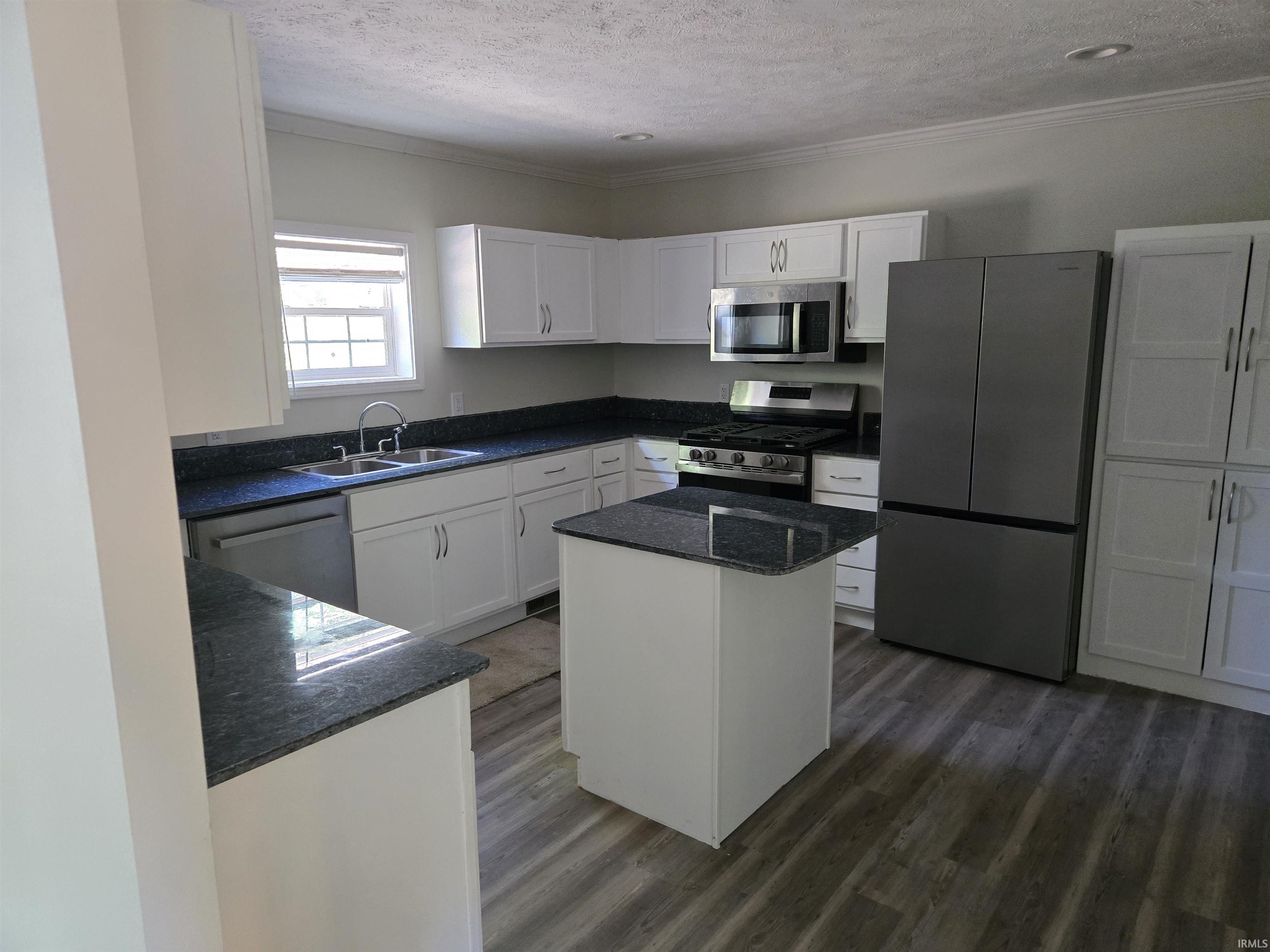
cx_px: 635
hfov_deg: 73.9
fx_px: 844
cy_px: 476
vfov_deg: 58.9
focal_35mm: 23
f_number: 1.8
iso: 640
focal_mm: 5.4
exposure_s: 1/60
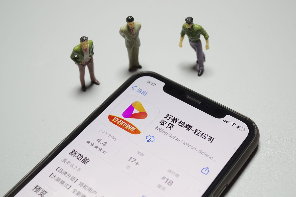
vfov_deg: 27.0
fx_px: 411
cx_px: 148
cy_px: 98
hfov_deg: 39.6
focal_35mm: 50
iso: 1600
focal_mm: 50
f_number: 10
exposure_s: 1/100
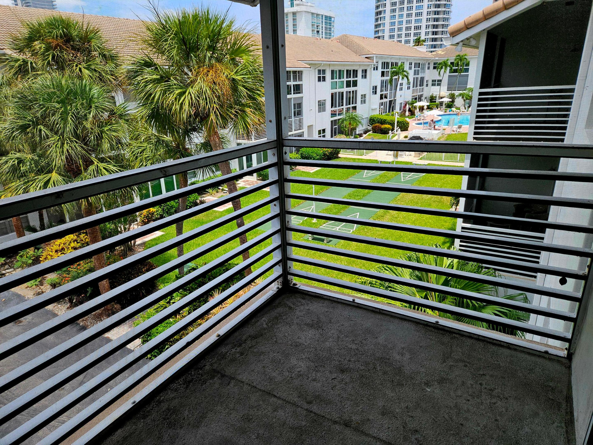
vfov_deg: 58.9
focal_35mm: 23
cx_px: 296
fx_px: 394
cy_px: 222
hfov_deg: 73.9
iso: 80
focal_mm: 5.4
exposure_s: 1/2000
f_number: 1.8
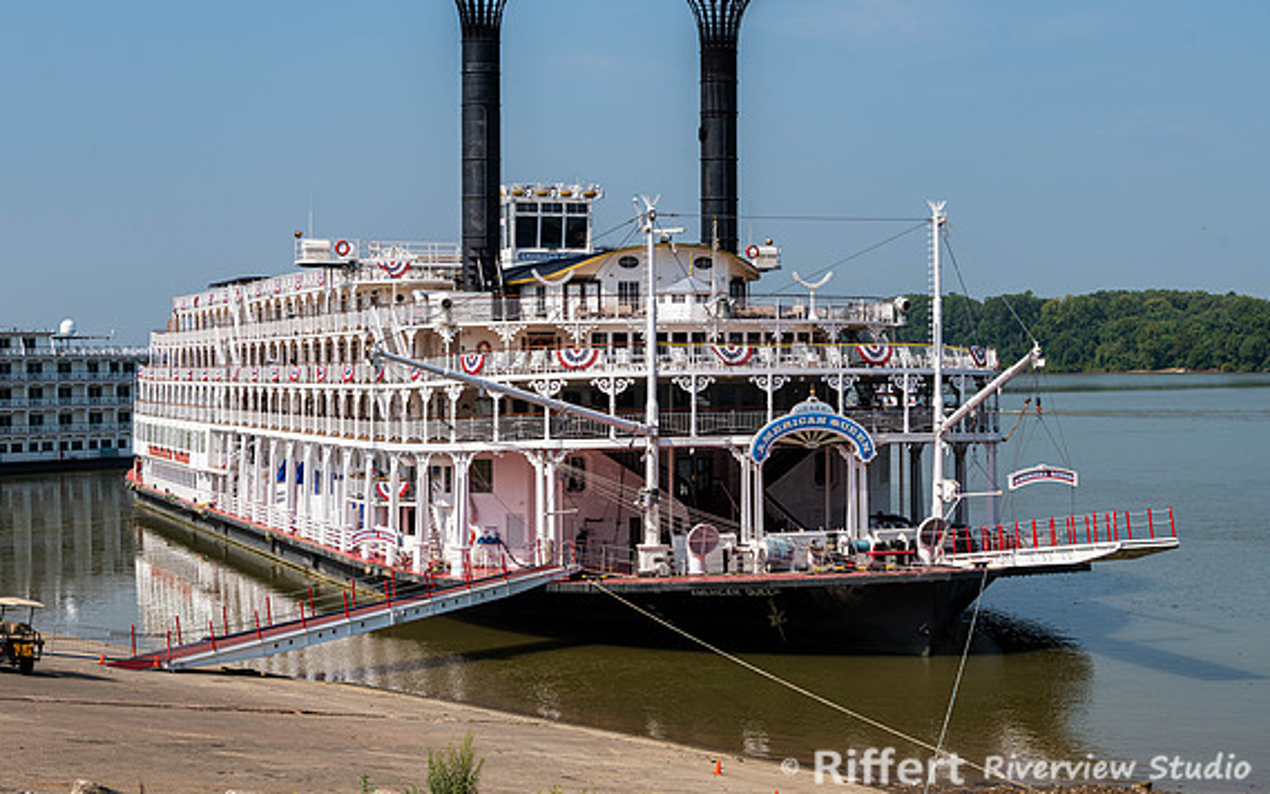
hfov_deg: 33.0
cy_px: 376
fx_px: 2147
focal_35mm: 62
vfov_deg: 21.0
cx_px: 632
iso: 64
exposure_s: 1/160
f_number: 8
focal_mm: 58
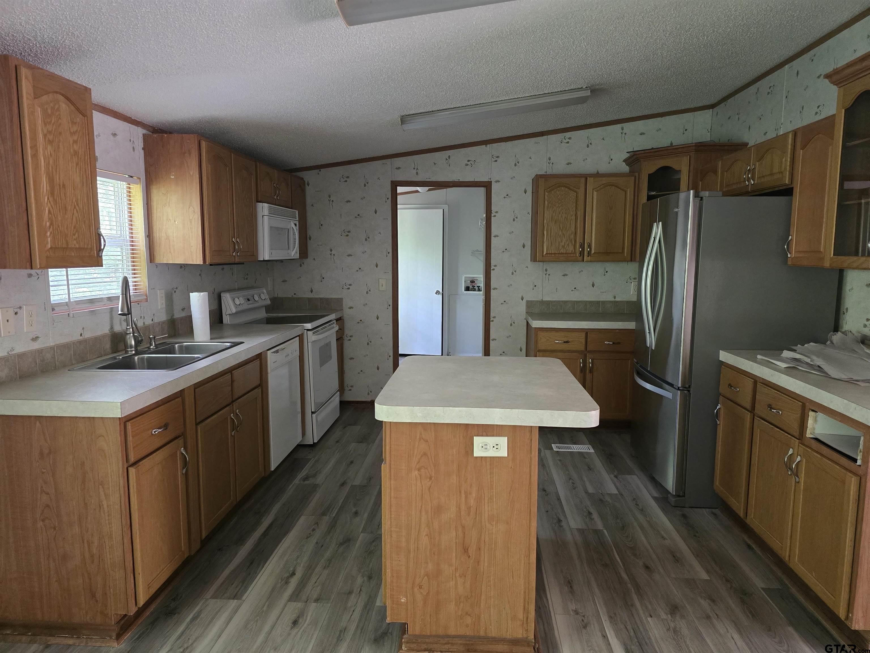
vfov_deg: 58.9
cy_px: 326
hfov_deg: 73.9
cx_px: 435
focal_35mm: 23
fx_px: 578
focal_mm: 6.3
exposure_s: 1/60
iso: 800
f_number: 1.7
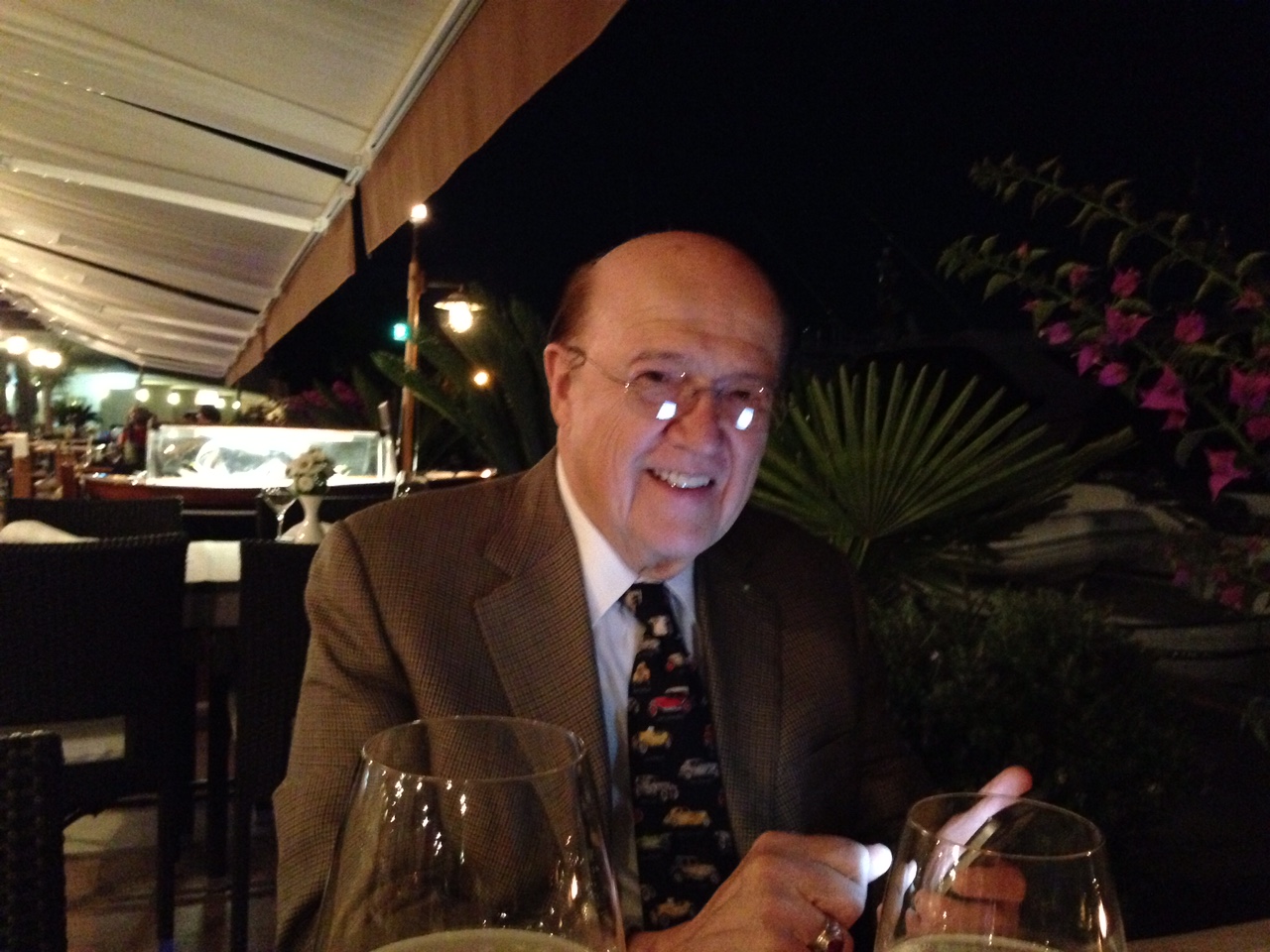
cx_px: 635
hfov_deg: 55.4
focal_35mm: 33
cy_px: 476
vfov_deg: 42.9
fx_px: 1211
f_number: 2.4
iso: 800
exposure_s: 1/15
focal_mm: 4.13
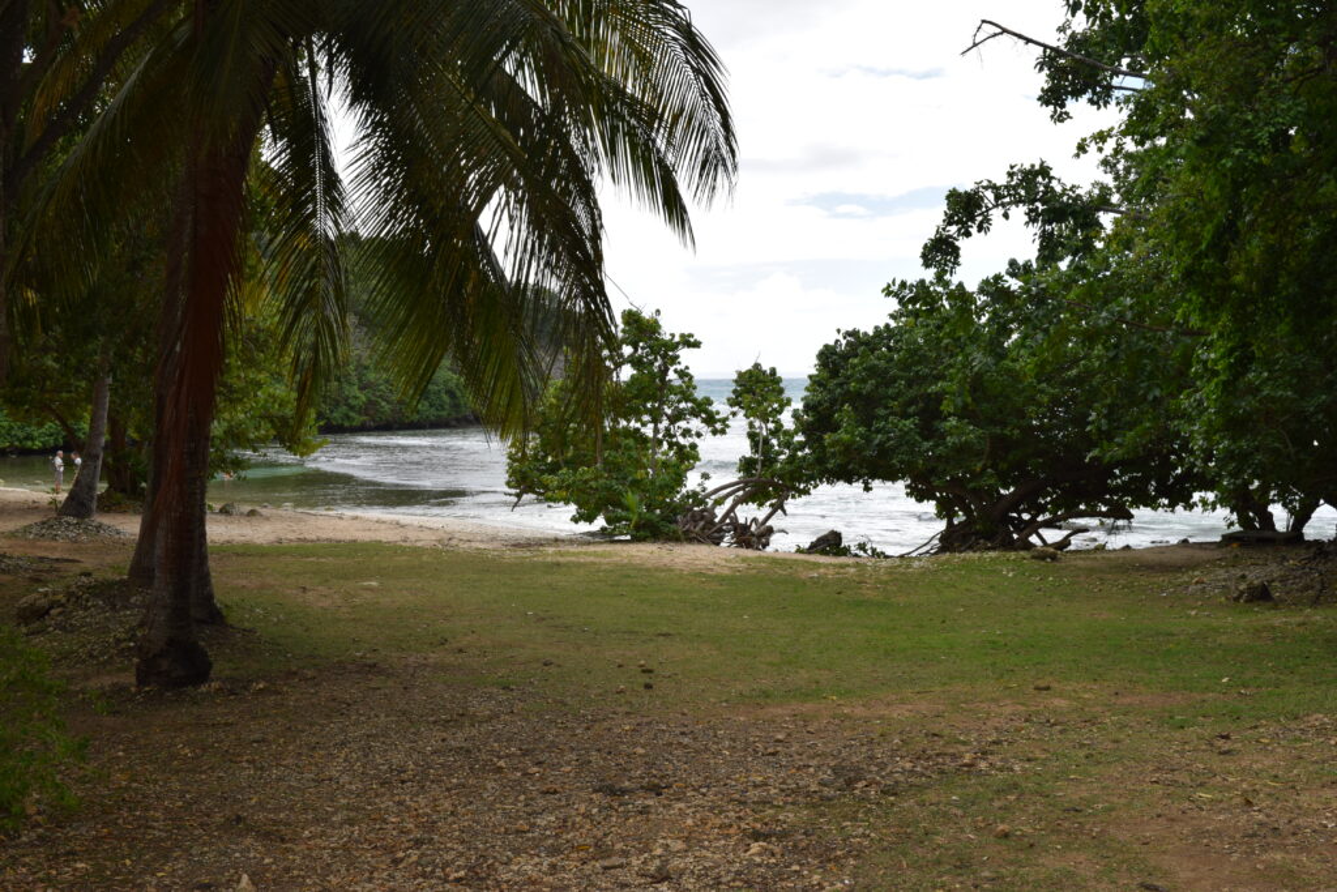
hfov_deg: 47.9
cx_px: 668
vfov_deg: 33.0
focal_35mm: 40
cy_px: 446
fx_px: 1504
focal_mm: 27
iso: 100
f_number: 10
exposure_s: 1/200
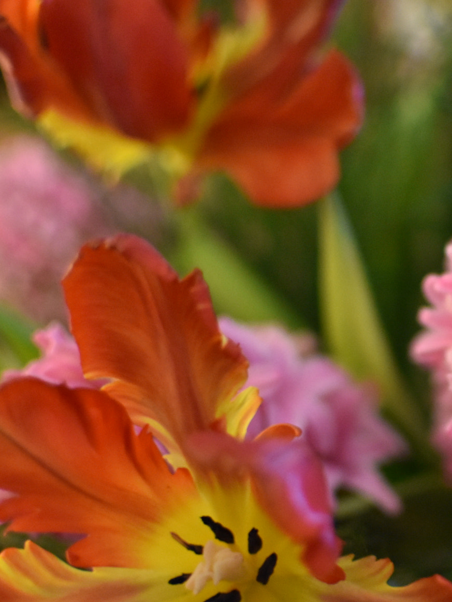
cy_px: 344
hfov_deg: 16.1
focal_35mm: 89
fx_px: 1546
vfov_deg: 22.0
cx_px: 506
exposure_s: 1/4
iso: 3200
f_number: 1.8
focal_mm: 35
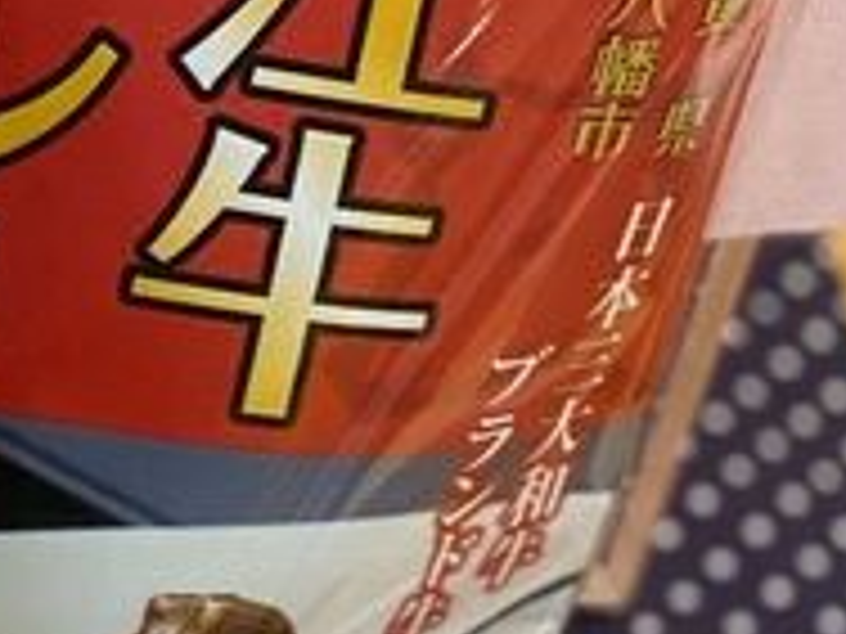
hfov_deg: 8.3
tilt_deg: -46.7
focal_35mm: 226
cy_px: 605
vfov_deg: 6.6
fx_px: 5523
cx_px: -893
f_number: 2
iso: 200
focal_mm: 6
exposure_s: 1/120
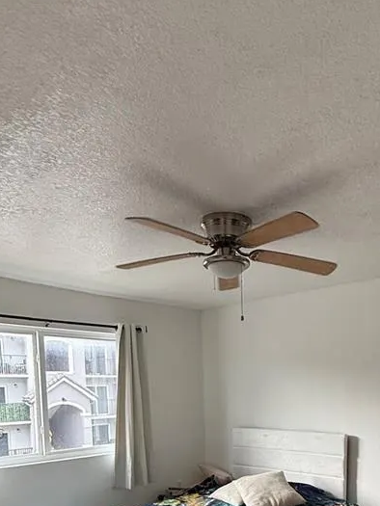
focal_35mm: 32
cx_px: 258
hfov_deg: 43.5
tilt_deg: -5.0
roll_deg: +1.0
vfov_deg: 51.6
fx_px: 468
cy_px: 434
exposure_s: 1/99
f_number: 2.2
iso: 100
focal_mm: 2.22
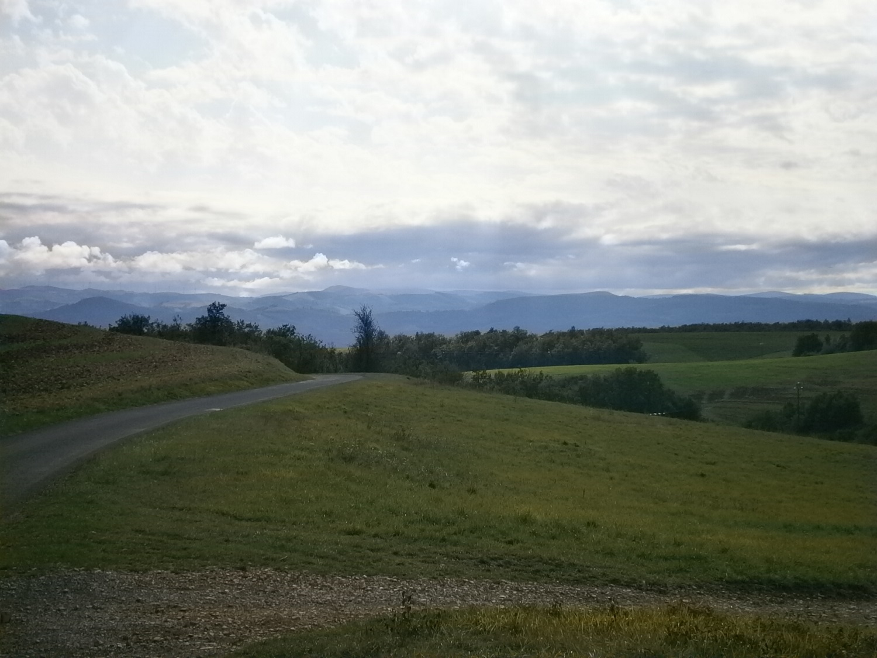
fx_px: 1520
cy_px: 329
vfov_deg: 24.4
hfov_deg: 32.2
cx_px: 438
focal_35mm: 60
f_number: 11
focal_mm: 10.7
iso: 80
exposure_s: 1/250
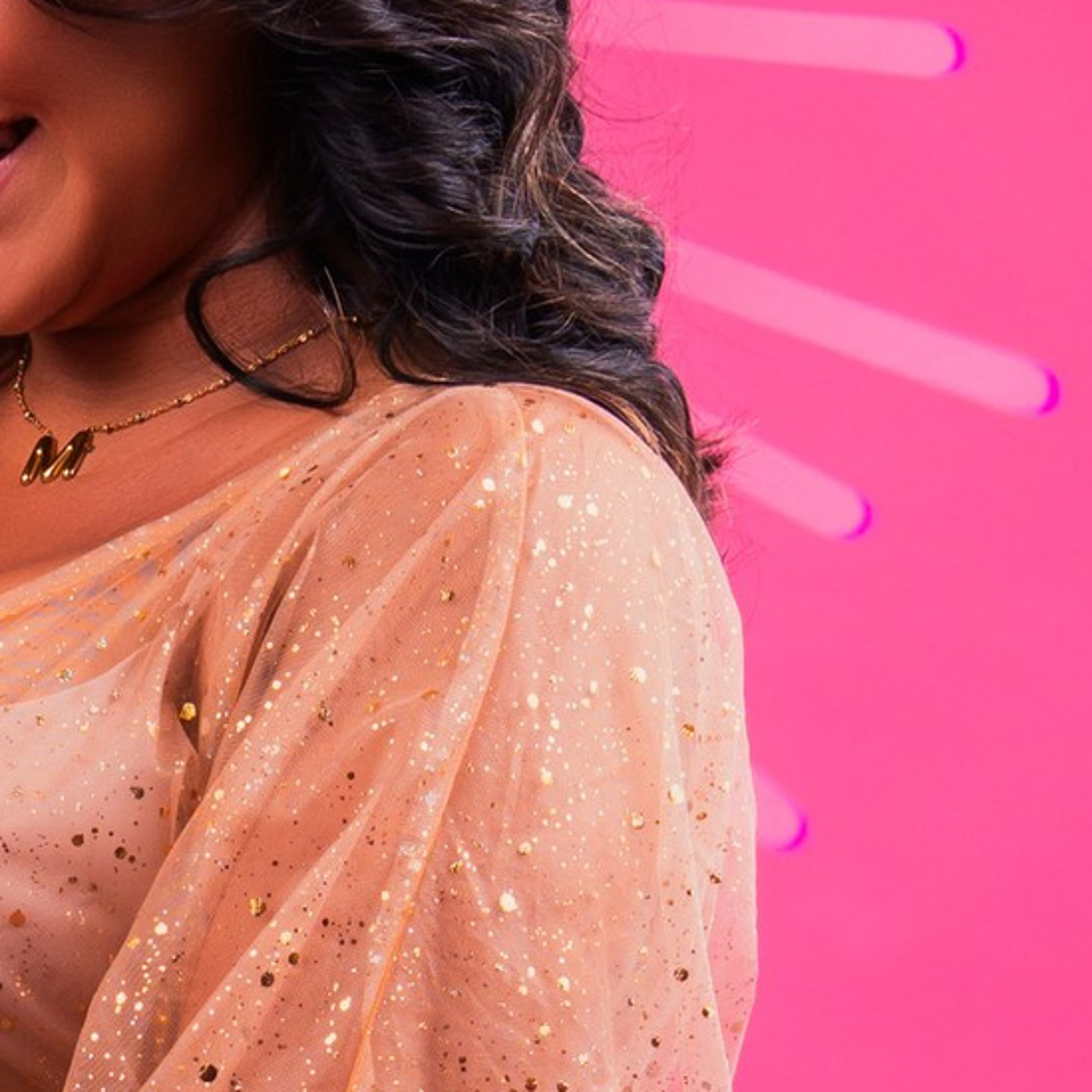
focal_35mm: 208
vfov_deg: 8.2
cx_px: 16
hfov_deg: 8.4
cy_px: 1830
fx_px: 7424
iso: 160
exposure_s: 1/250
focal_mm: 35
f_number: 5.6
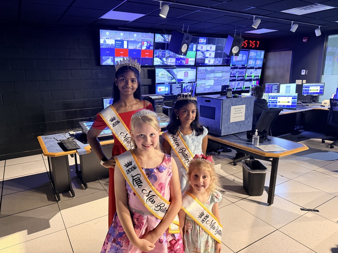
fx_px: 234
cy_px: 126
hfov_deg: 71.6
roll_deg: +0.7
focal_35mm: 24
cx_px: 169
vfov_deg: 56.8
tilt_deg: -13.6
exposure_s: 1/30
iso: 800
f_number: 1.78
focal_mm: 6.76
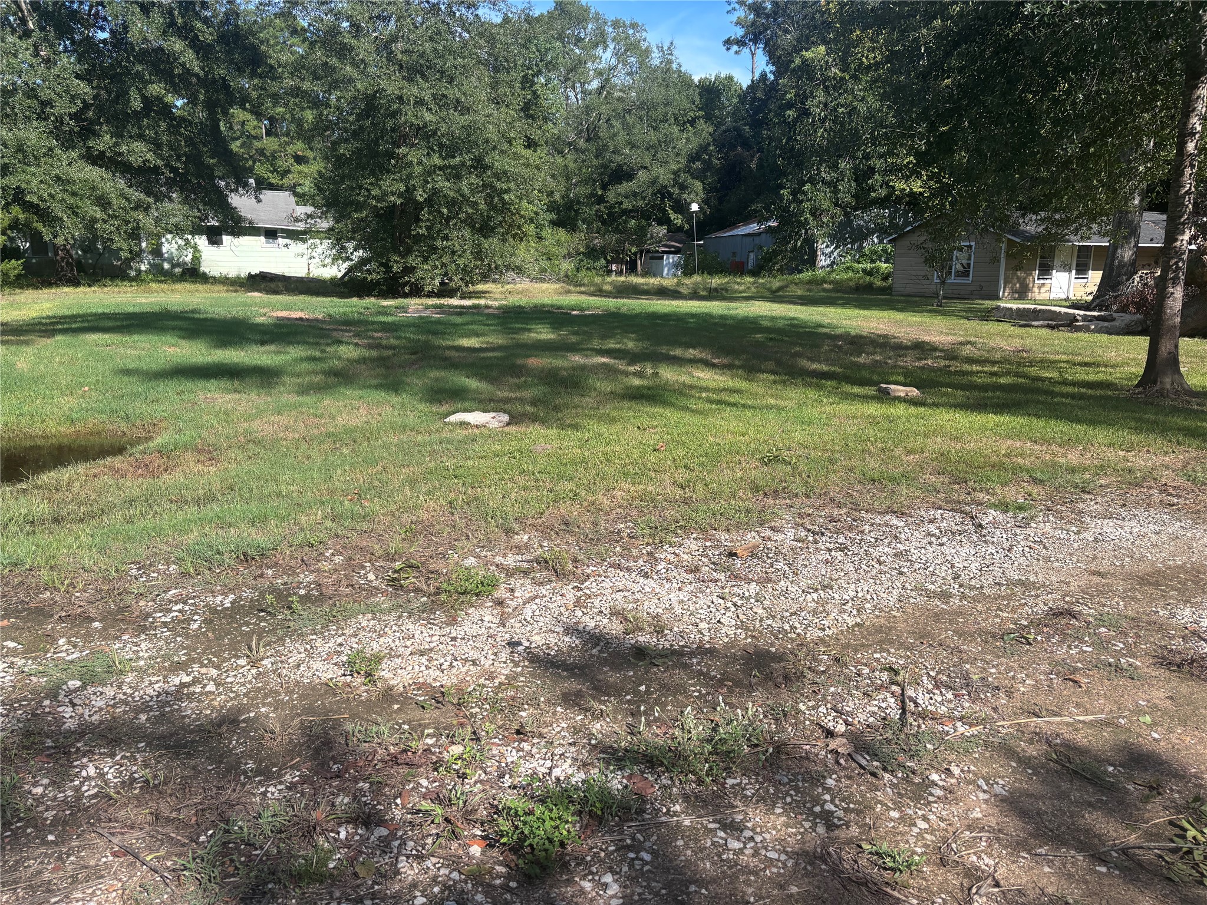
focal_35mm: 26
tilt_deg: -12.0
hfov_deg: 67.3
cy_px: 452
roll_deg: +0.0
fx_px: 907
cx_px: 604
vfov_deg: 53.1
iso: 50
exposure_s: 1/2105
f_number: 1.6
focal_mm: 5.96
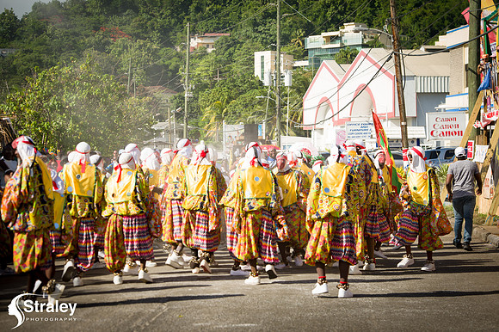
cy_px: 166
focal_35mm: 102
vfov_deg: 13.4
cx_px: 250
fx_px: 1413
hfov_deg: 20.0
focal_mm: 102
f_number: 8
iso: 100
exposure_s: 1/200
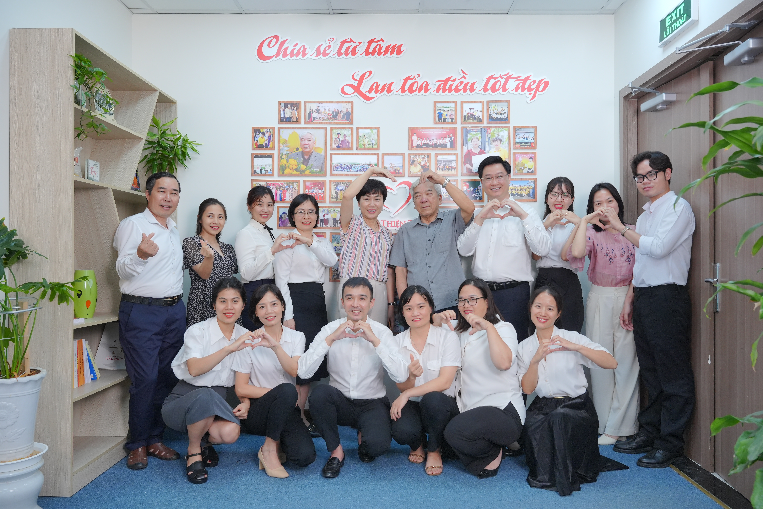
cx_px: 382
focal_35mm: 29
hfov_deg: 63.3
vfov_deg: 44.7
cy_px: 254
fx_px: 619
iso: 1600
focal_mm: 29.2
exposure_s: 1/160
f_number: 5
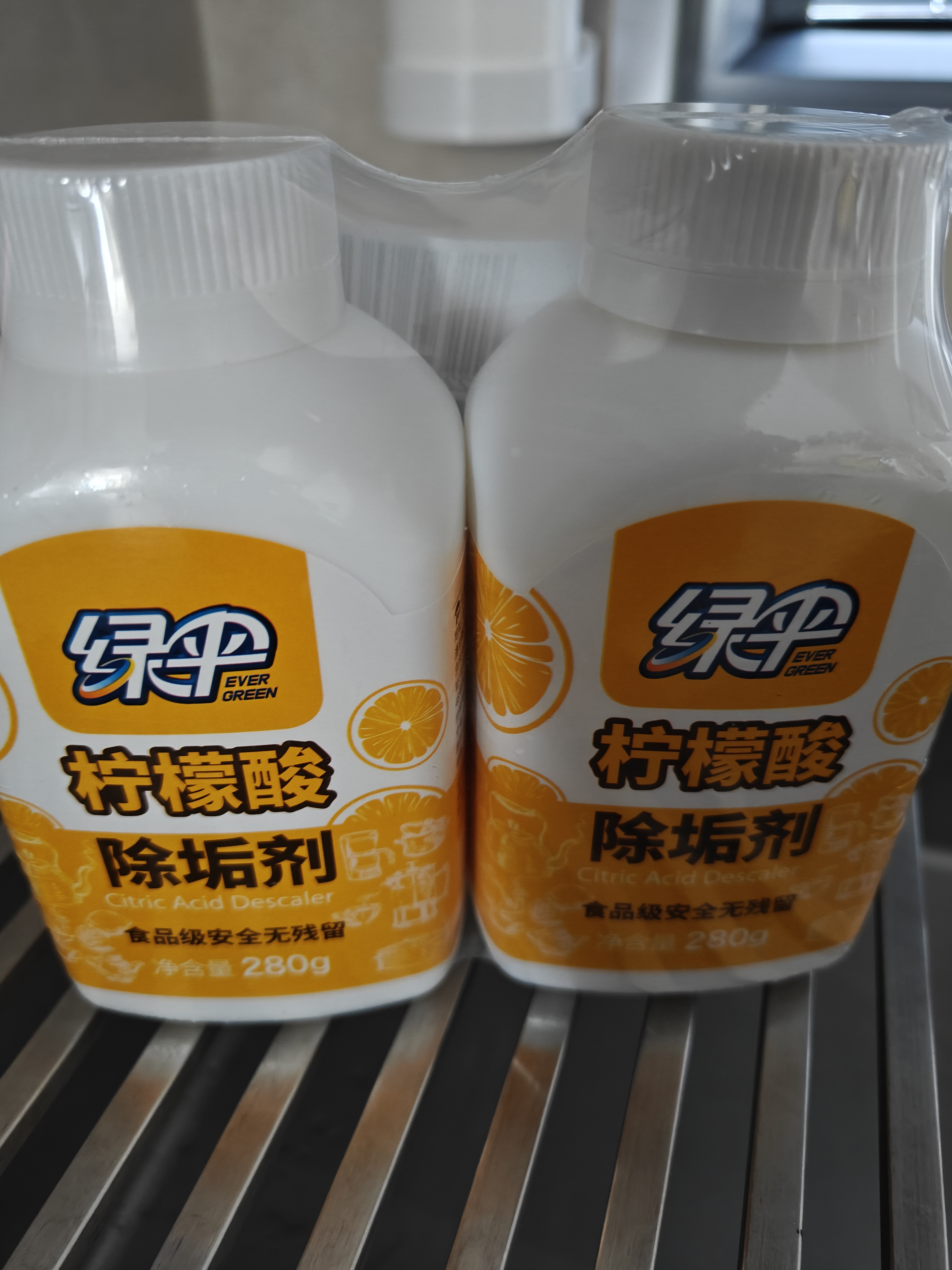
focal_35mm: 24
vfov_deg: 71.6
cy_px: 635
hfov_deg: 56.8
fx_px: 880
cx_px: 476
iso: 1000
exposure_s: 1/33
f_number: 1.8
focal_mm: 5.59
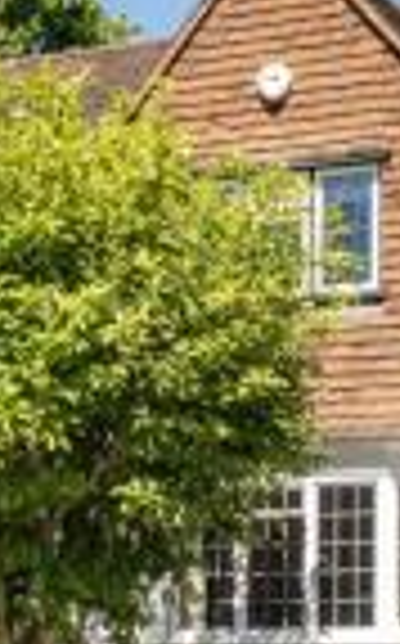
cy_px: 372
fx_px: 1959
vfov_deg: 18.6
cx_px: 261
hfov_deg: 11.6
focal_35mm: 112
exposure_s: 1/250
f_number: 8
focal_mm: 22
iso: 400
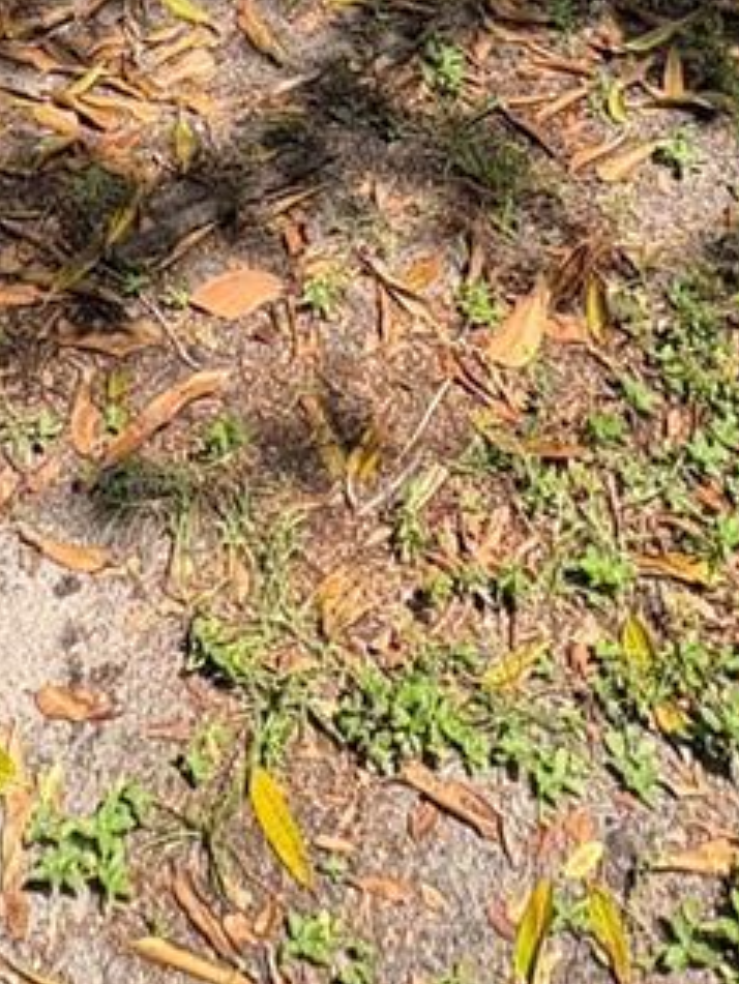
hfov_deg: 27.5
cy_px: -624
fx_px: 1508
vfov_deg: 24.4
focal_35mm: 53
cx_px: 295
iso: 64
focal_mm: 2.22
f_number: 2.2
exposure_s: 1/1323
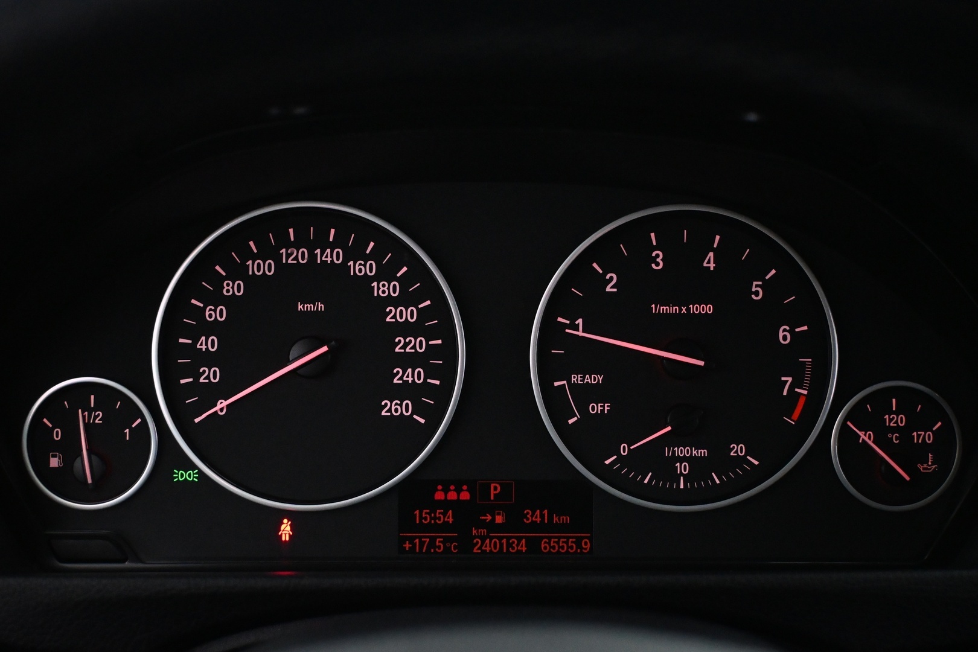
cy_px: 326
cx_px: 489
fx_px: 1385
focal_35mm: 51
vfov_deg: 26.5
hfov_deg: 38.9
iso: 5600
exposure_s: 1/60
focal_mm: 34
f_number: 5
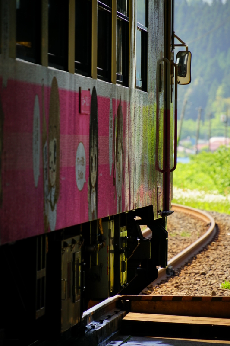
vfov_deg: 6.9
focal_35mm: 300
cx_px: 115
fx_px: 2876
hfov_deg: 4.6
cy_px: 173
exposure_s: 1/350
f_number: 6.3
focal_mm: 200
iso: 200
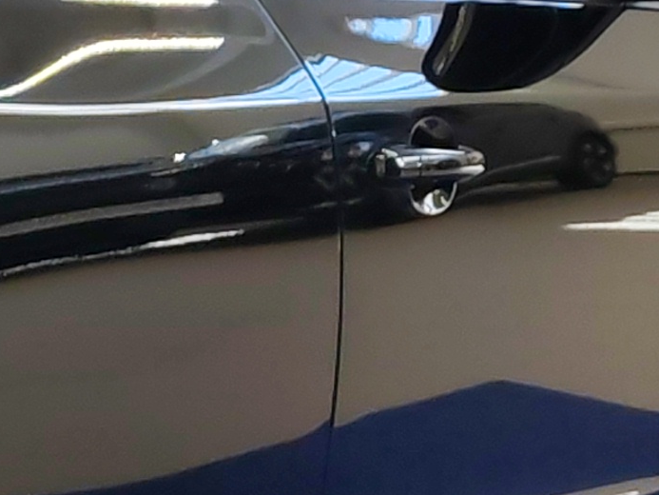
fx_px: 3713
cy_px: 442
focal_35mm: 195
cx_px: -720
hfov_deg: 9.4
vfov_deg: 7.6
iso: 100
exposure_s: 1/100
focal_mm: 6.12
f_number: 1.9
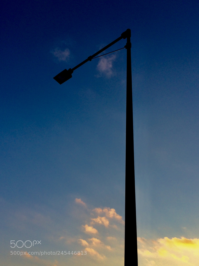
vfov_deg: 61.7
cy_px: 133
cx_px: 100
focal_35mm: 29
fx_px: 222
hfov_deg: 48.2
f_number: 2.2
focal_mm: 4.15
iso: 32
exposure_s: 1/912
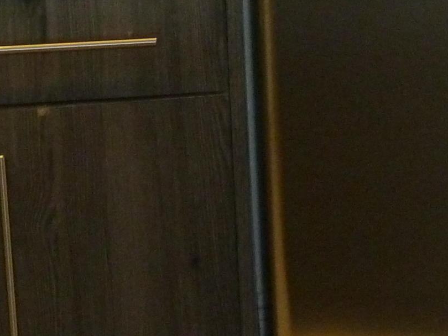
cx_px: 482
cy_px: -159
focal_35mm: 137
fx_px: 1774
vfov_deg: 10.5
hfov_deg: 14.1
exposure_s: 1/30
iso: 400
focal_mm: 6.1
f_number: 3.6
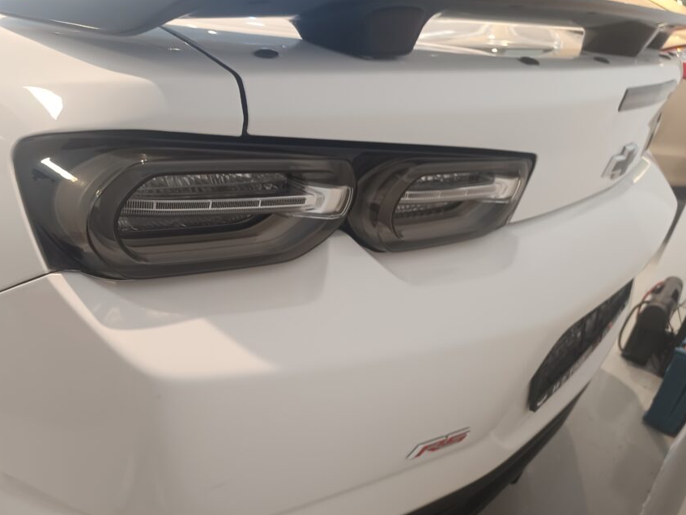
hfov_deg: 61.6
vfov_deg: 48.0
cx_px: 327
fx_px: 575
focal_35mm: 29
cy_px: 303
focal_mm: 6.14
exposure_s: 1/50
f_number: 1.65
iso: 1258
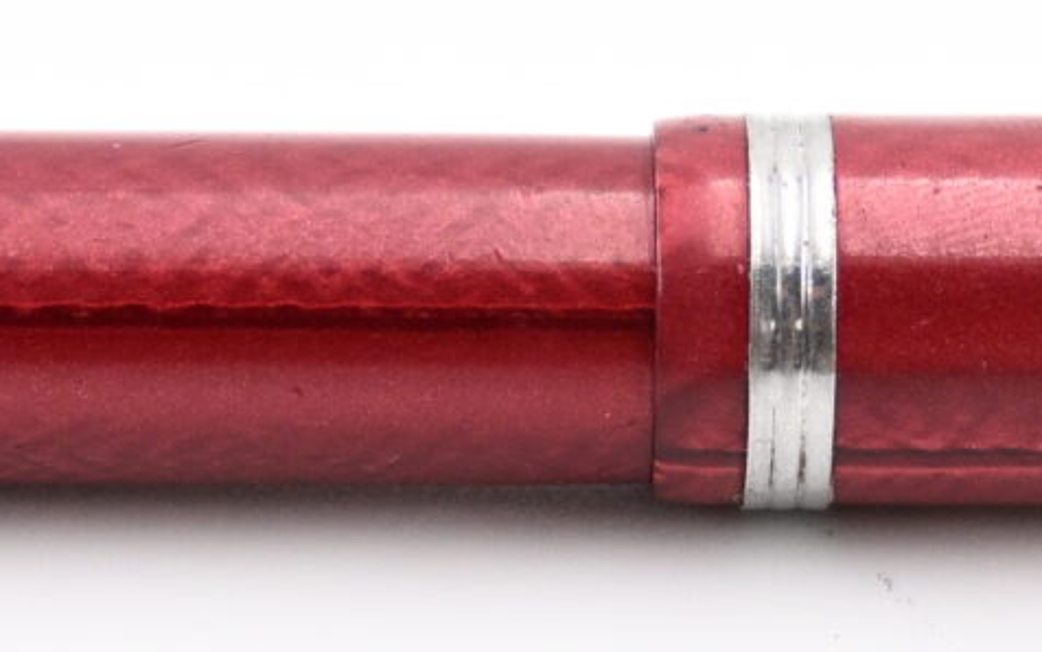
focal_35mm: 411
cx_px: 578
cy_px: 286
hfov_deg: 5.1
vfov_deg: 3.2
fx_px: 11677
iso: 800
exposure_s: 1/500
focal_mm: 50
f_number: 4.5
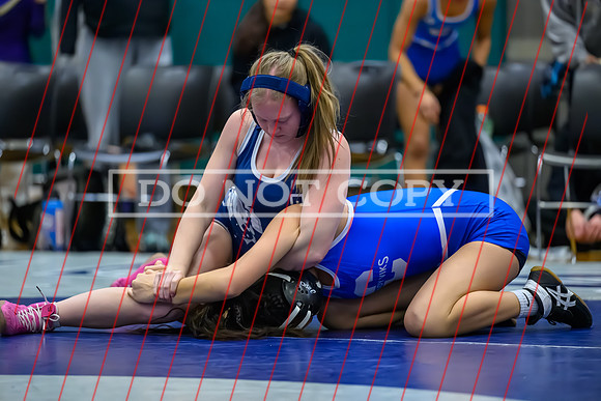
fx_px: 3340
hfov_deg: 10.3
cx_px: 300
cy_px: 200
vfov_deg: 6.9
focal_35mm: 200
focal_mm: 200
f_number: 2.8
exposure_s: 1/640
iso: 10000
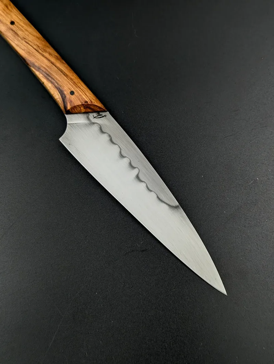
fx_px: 505
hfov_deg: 30.3
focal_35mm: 48
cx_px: 137
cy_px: 182
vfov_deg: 39.6
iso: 80
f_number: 1.85
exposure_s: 1/90
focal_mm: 6.81
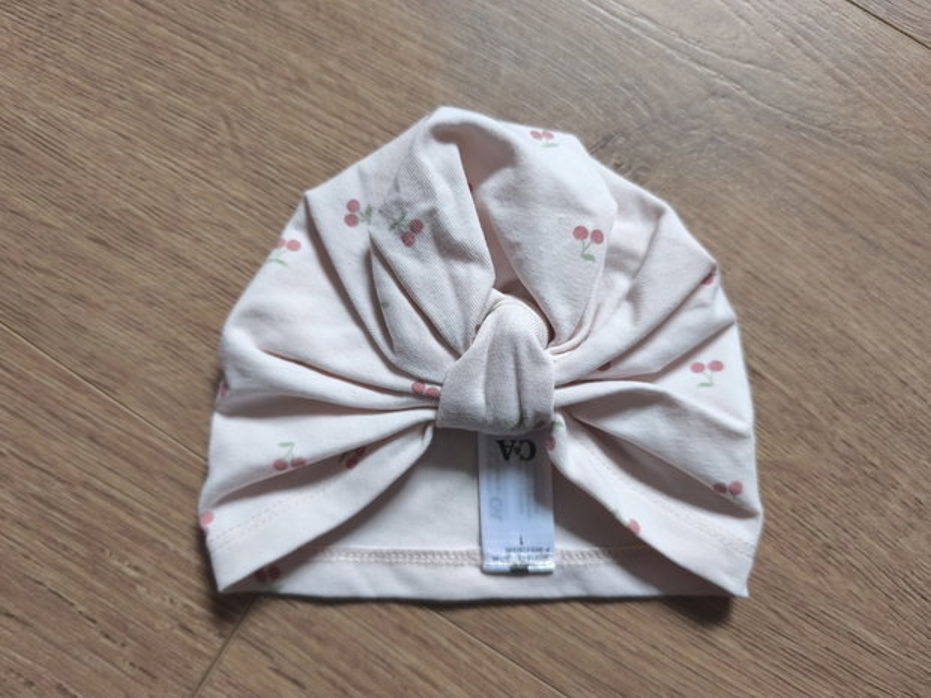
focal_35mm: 23
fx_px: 619
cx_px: 466
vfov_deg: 58.9
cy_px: 349
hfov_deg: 73.9
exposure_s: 1/50
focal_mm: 6.57
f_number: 1.6
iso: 400
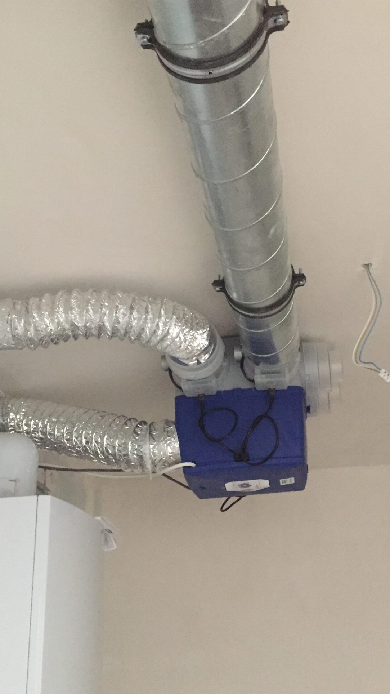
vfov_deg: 48.3
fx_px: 772
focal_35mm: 42
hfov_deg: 28.3
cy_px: 368
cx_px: 192
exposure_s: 1/17
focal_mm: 4.15
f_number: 2.2
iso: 500
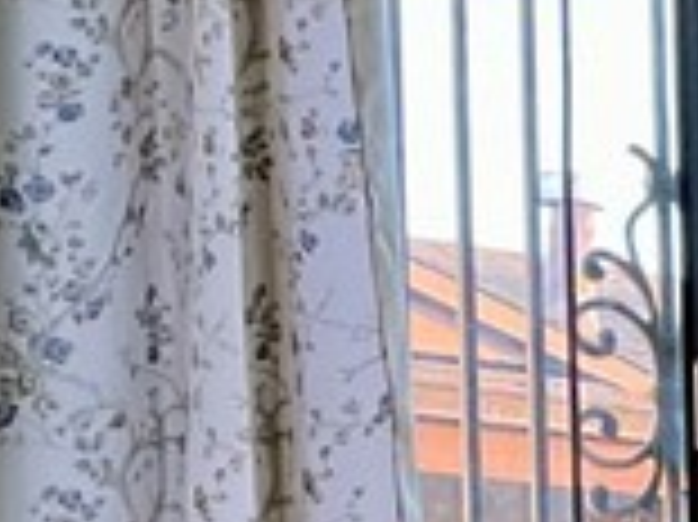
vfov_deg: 7.3
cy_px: 1184
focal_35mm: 192
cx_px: 2044
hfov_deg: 8.7
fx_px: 3869
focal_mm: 3
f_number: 1.8
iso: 100
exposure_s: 1/60
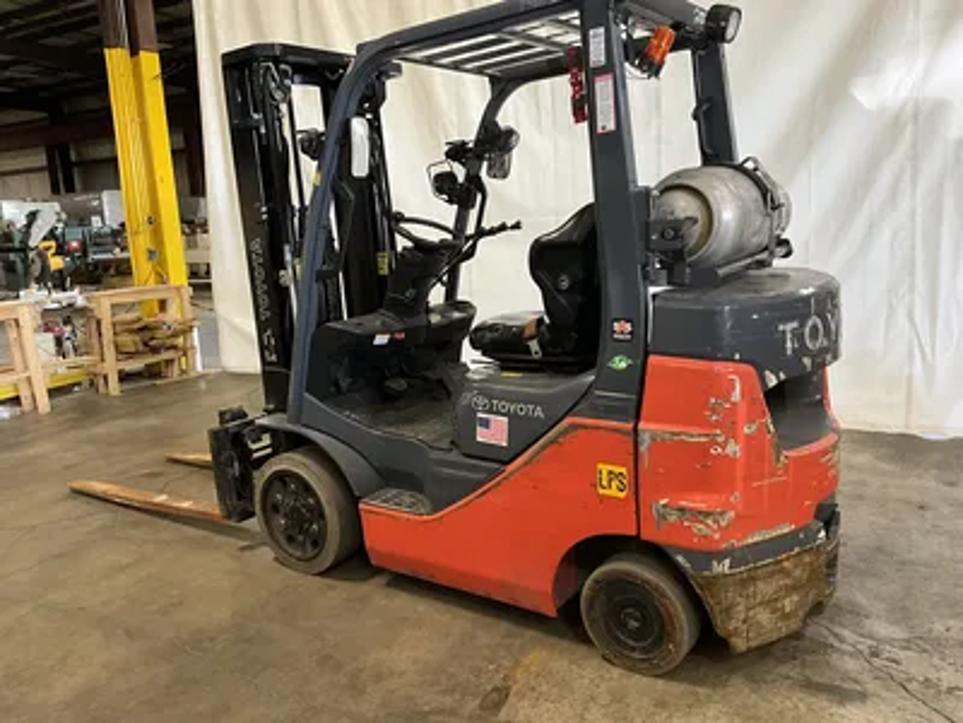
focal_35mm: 29
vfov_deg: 48.2
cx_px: 482
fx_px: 807
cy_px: 362
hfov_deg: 61.7
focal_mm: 3
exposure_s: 1/60
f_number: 1.8
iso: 200
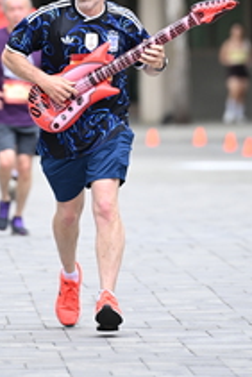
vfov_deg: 3.9
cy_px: 13
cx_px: 71
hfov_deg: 2.6
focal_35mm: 522
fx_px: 5472
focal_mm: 200
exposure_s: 1/1600
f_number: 2.8
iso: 640
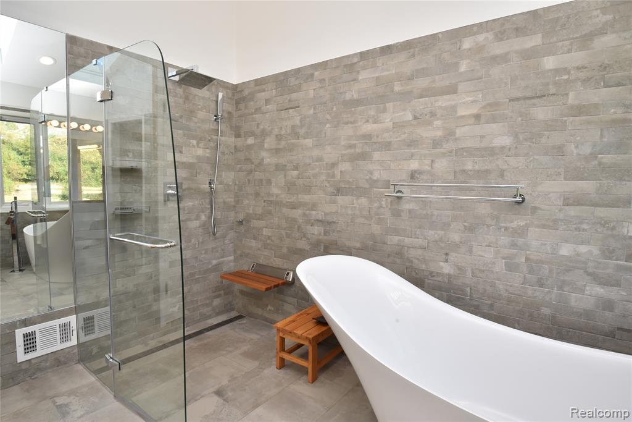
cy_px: 211
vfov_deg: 70.5
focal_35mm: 17
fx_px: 298
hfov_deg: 93.3
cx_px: 316
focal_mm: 17
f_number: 13
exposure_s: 1/60
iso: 800
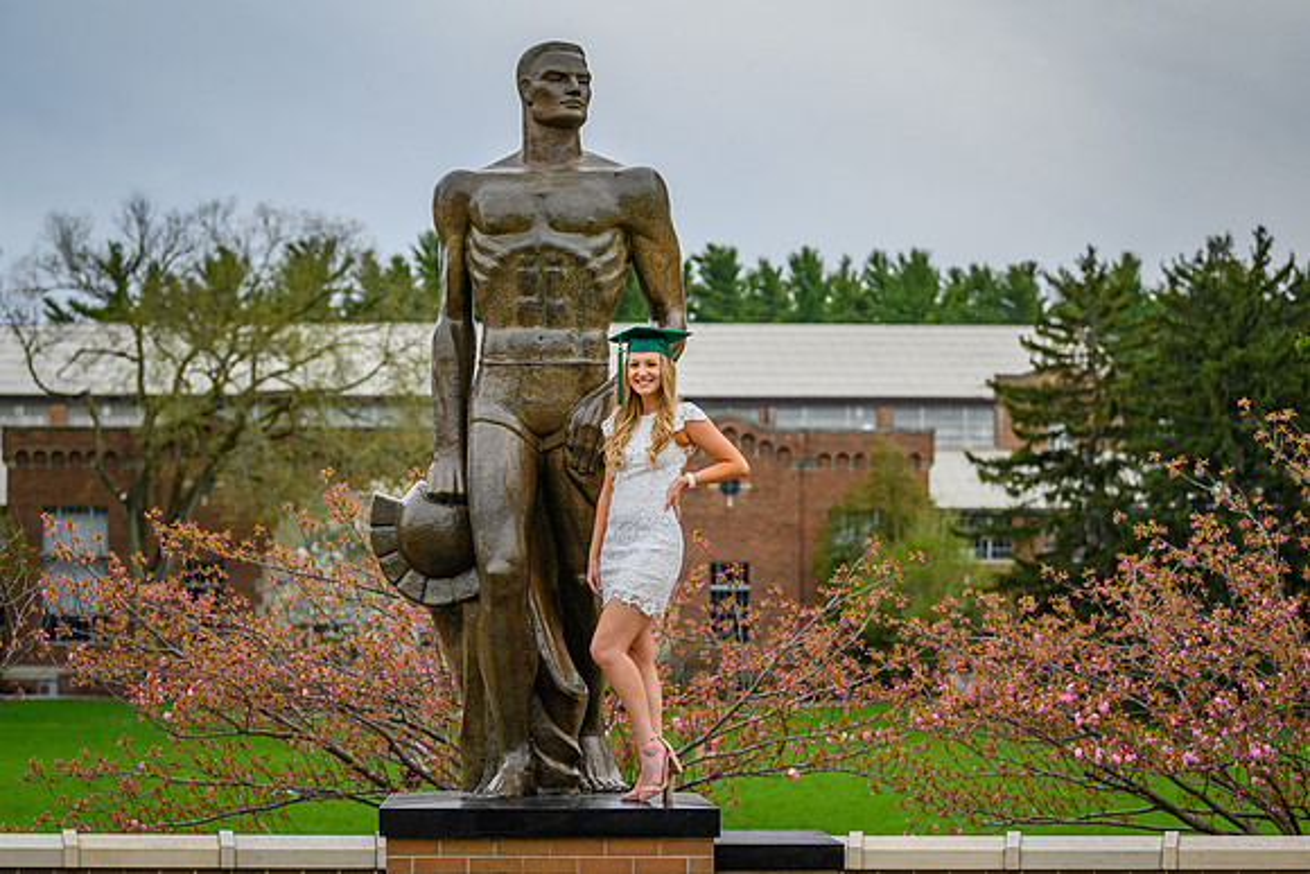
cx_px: 668
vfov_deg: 14.1
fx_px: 3543
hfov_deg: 20.9
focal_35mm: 97
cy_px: 432
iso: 400
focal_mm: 95
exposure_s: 1/2500
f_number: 4
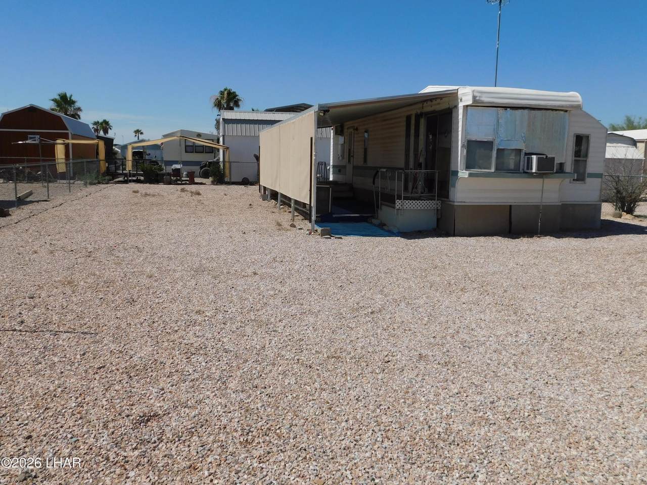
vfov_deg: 46.8
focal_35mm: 30
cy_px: 242
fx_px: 561
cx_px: 324
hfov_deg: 60.0
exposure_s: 1/800
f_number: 6.4
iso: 125
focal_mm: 5.3
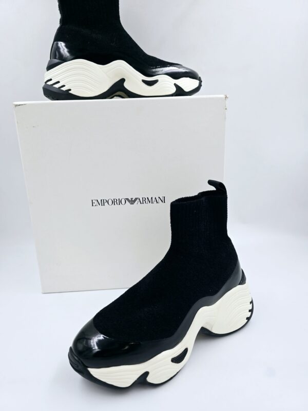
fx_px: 273
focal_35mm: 23
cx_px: 154
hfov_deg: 58.9
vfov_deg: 73.9
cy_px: 206
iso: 20
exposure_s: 1/180
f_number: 1.7
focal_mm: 6.3
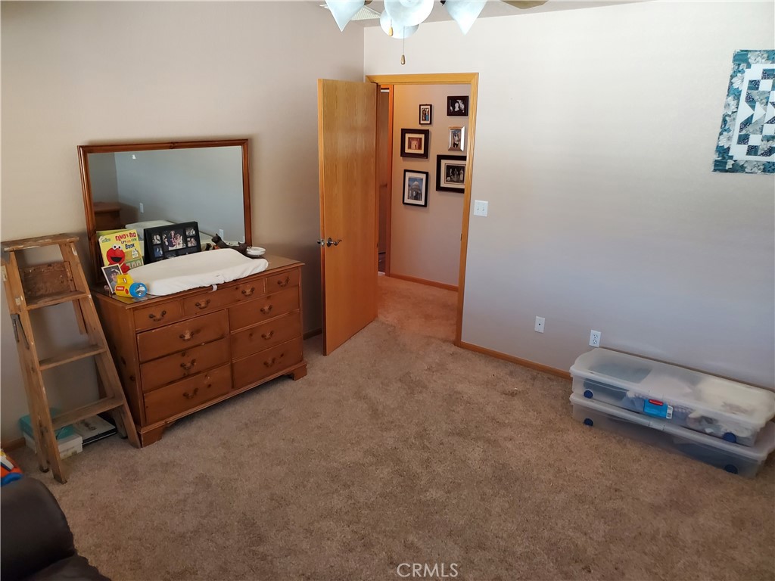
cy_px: 290
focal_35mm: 26
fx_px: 582
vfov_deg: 53.1
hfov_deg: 67.3
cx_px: 388
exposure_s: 1/60
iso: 250
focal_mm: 4.3
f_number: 1.5
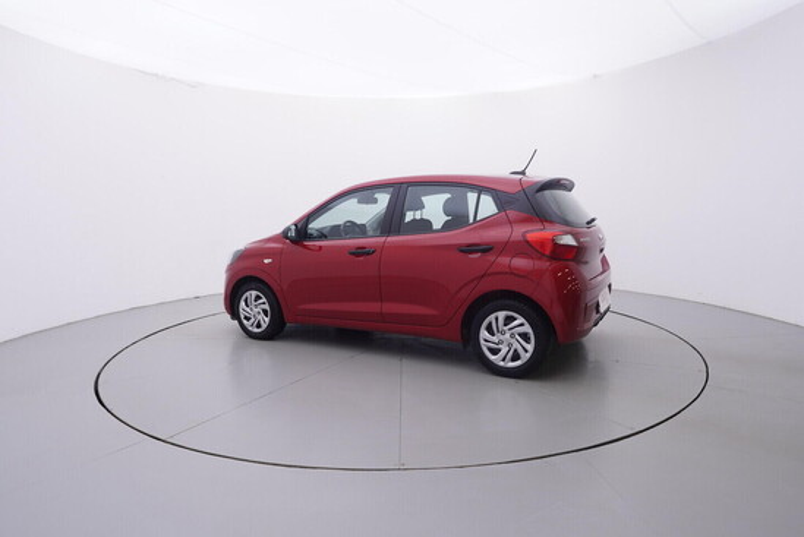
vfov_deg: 56.2
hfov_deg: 77.3
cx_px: 402
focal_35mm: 22
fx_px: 503
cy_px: 268
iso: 200
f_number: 5
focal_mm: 15
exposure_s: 1/80
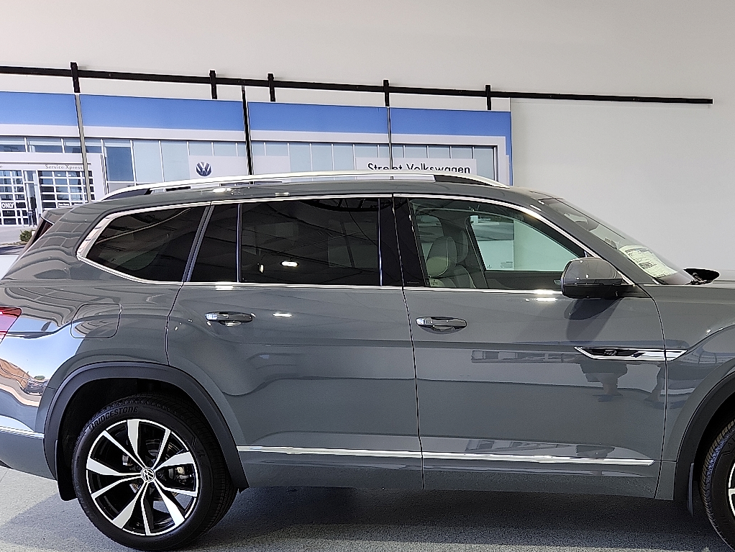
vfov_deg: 39.2
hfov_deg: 50.5
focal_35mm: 36
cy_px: 368
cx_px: 488
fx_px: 765
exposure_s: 1/59.2
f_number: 1.8
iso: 60
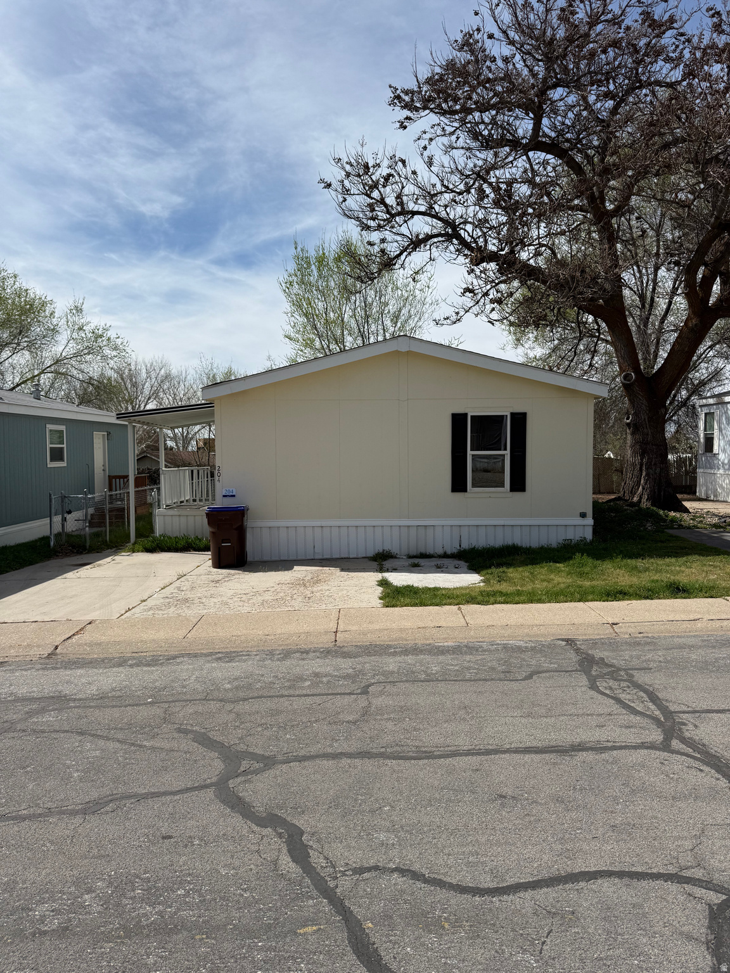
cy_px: 486
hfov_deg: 56.8
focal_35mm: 24
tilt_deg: -2.7
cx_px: 365
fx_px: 675
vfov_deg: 71.6
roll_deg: -0.1
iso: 80
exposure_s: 1/8130
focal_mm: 6.76
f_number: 1.78
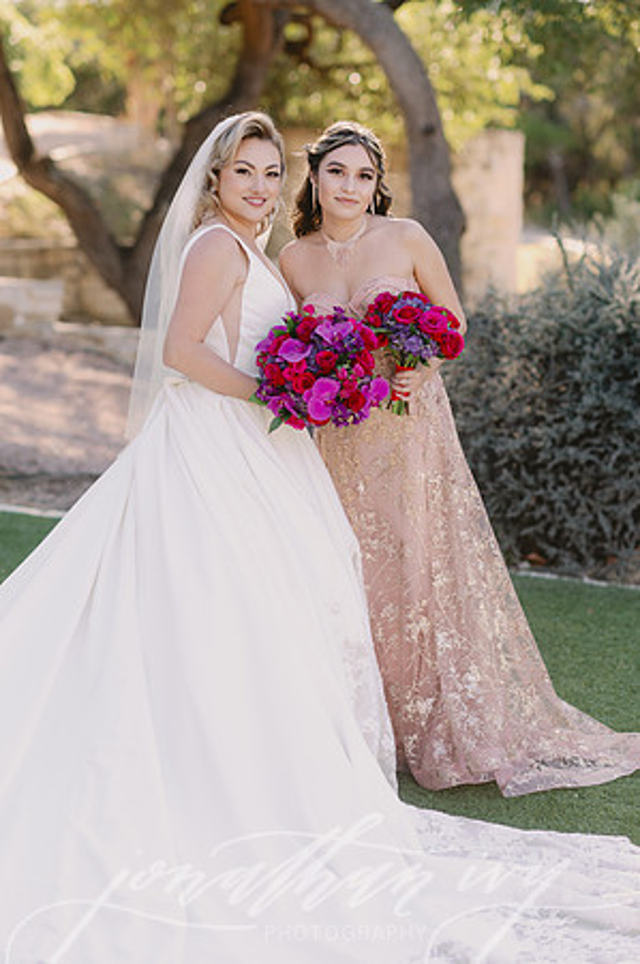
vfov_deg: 23.9
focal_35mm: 85
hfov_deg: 16.0
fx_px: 2272
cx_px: 320
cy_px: 482
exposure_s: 1/320
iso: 80
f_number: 2.5
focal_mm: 85
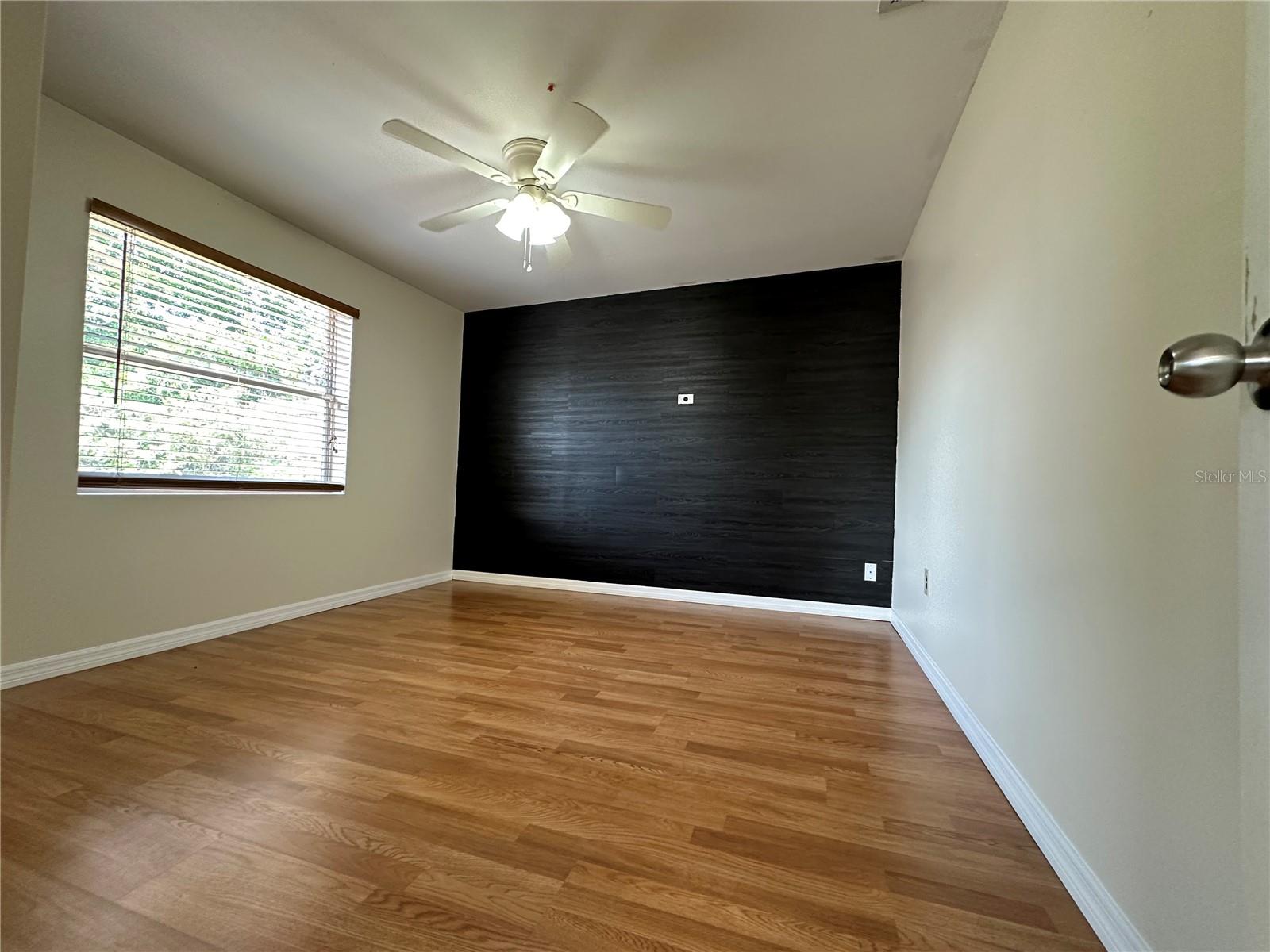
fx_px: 514
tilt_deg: +1.1
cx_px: 635
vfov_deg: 85.7
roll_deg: -2.2
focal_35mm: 14
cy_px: 476
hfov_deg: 102.1
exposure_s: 1/60
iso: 250
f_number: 2.2
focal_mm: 2.22
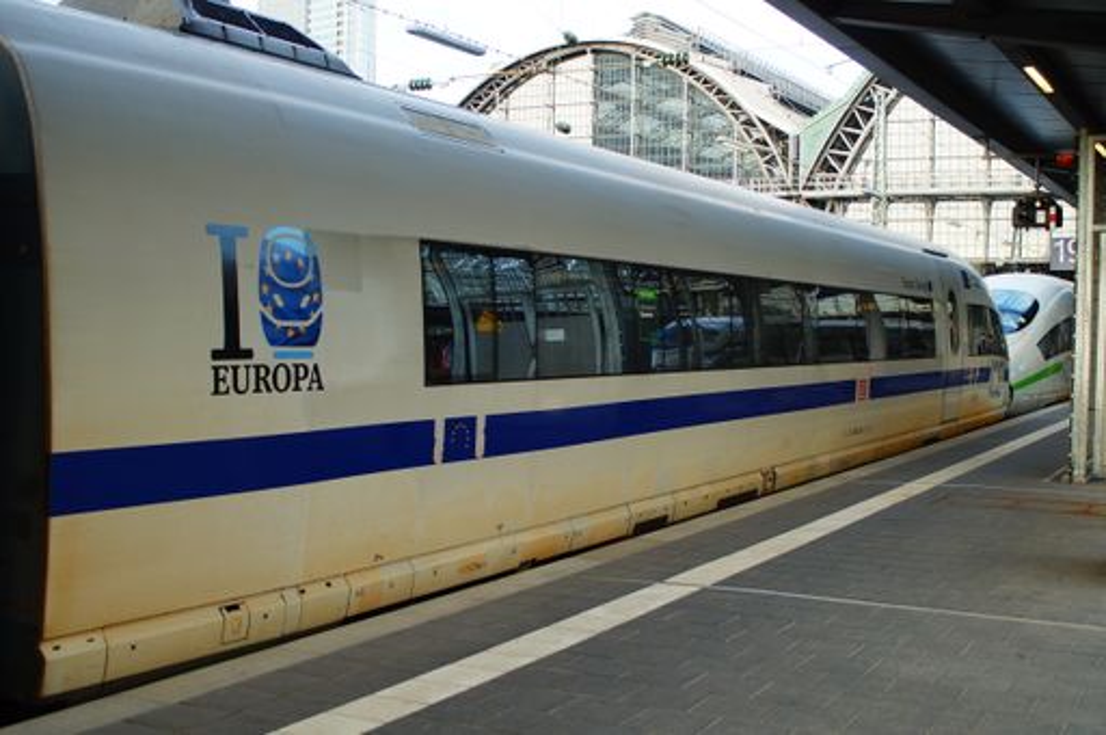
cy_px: 368
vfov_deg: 31.8
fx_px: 1289
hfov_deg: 46.5
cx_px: 553
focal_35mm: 42
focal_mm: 28
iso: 100
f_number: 5
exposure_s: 1/100
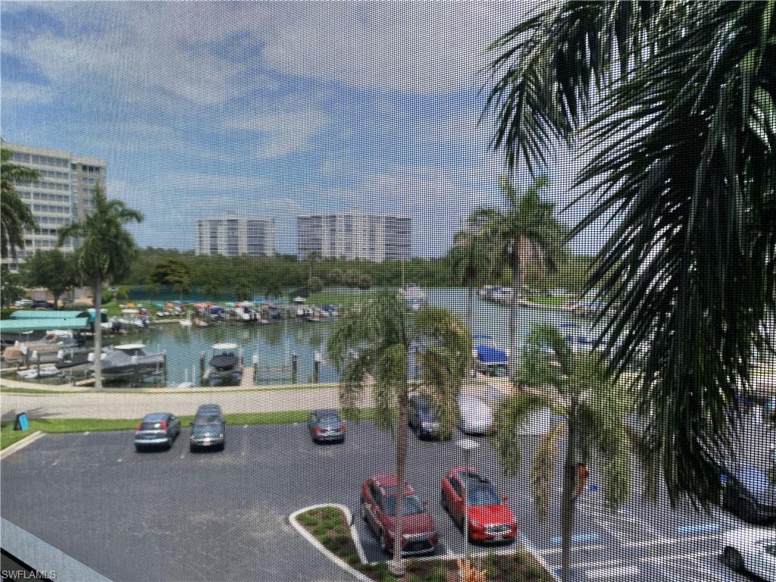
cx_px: 388
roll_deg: -0.2
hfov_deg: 67.3
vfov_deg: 53.1
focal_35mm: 26
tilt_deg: -4.3
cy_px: 291
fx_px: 583
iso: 32
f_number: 1.8
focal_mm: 4.25
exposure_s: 1/2222
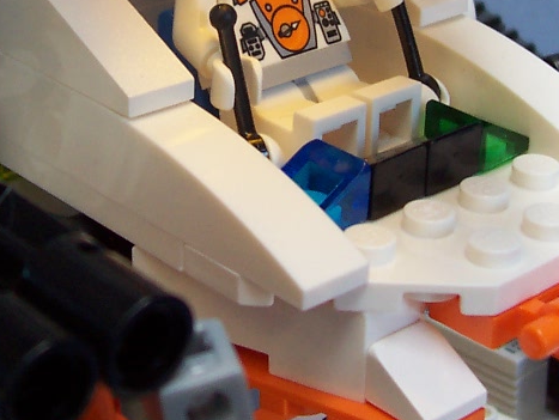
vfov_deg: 15.4
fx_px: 1535
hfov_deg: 20.6
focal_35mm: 95
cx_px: 233
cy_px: 51
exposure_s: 1/30
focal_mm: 5.6
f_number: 2.8
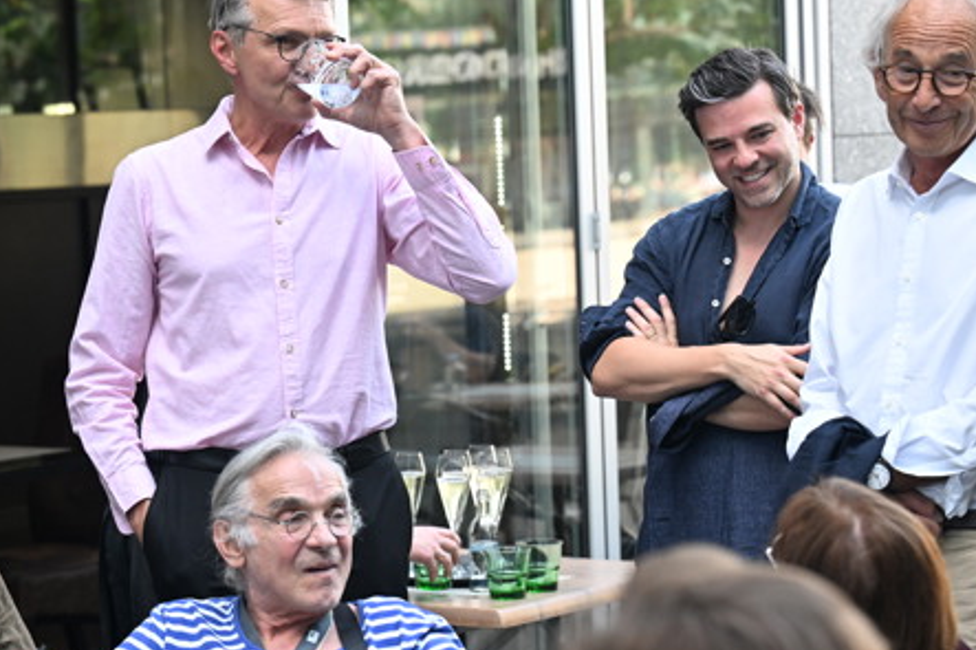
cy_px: 361
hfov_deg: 18.7
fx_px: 2954
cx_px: 330
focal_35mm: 109
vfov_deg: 12.6
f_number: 4
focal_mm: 70
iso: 2000
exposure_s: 1/640
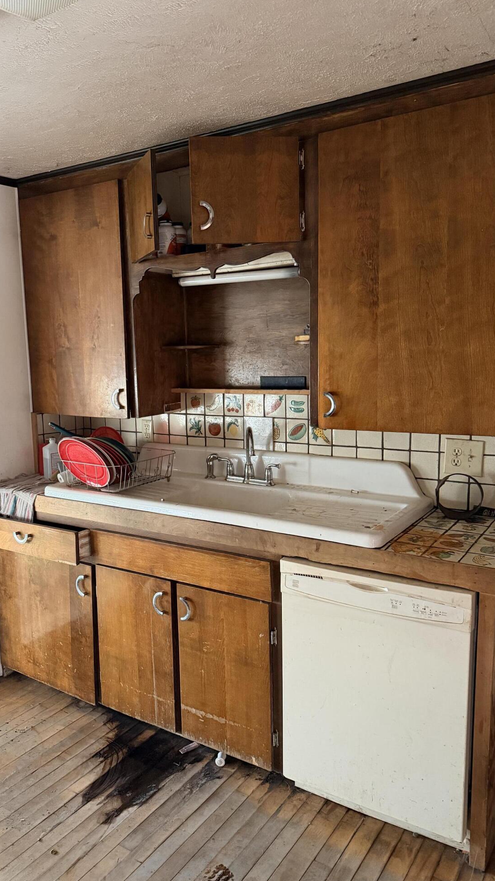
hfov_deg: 42.8
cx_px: 215
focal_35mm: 27
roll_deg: +1.6
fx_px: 630
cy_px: 443
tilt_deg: -8.9
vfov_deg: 69.9
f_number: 1.78
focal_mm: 6.76
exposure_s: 1/38
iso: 1000
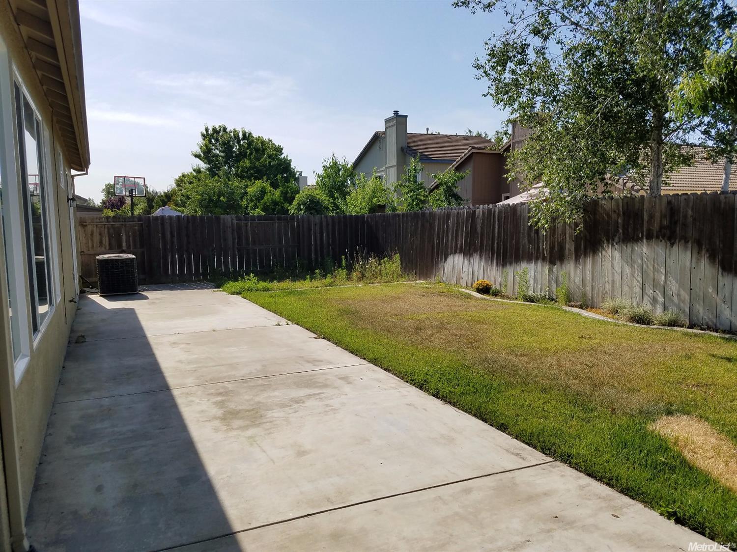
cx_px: 368
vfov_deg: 53.0
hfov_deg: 67.3
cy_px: 276
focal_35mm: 26
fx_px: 553
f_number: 1.7
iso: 50
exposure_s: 1/3800
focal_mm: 4.2
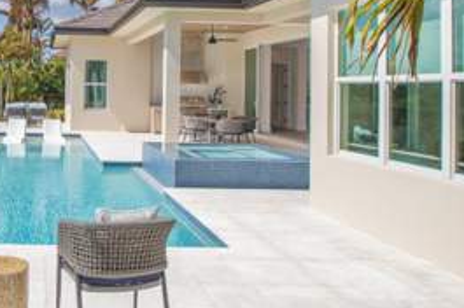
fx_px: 489
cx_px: 60
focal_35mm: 38
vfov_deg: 33.9
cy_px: 59
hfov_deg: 46.5
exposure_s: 1/2000
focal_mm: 14
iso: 320
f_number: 6.3
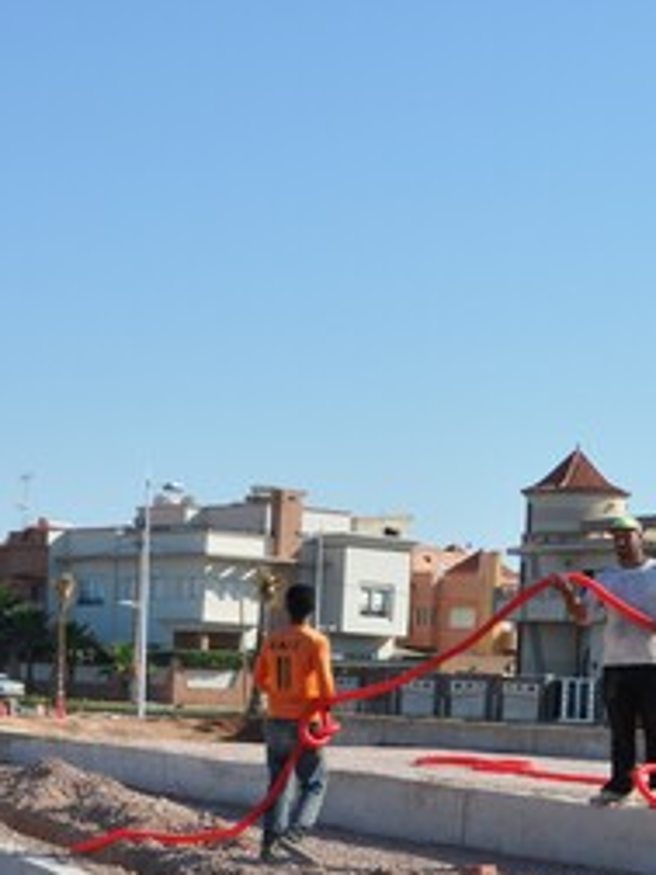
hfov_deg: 16.8
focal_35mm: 84
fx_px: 2128
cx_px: -118
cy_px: 714
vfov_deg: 22.9
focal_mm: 23
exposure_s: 1/320
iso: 200
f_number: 9
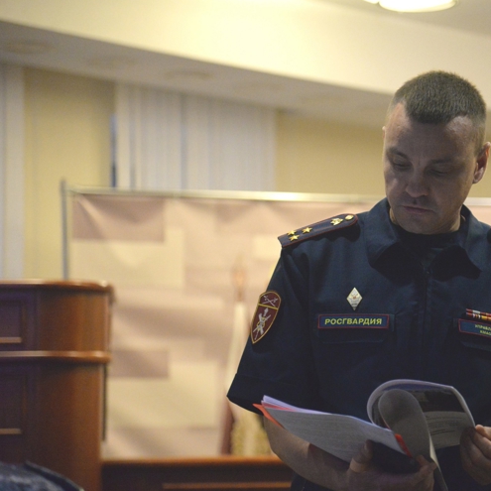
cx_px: 358
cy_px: 247
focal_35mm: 144
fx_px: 2311
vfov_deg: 12.1
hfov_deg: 12.1
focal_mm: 112
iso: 6400
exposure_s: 1/250
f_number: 4
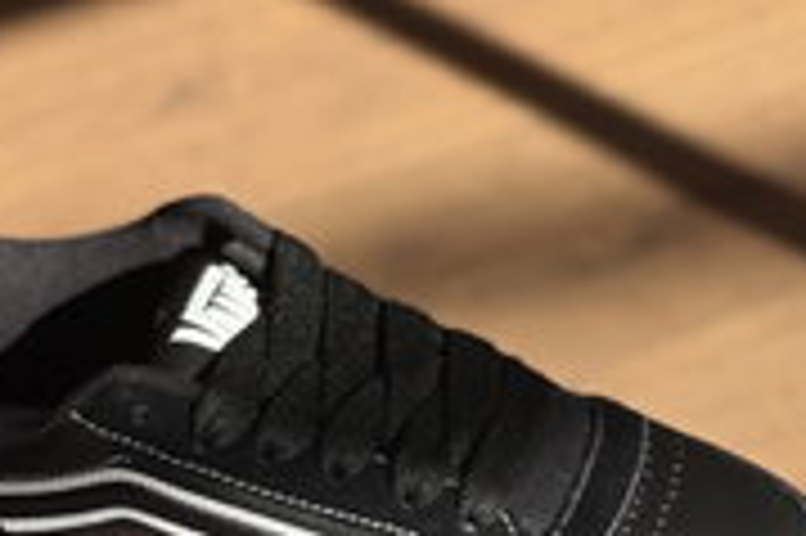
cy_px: 588
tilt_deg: -34.8
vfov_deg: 8.4
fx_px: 3601
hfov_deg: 12.7
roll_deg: +3.1
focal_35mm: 161
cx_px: 77
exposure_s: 1/1453
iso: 32
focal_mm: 5.96
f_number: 1.6
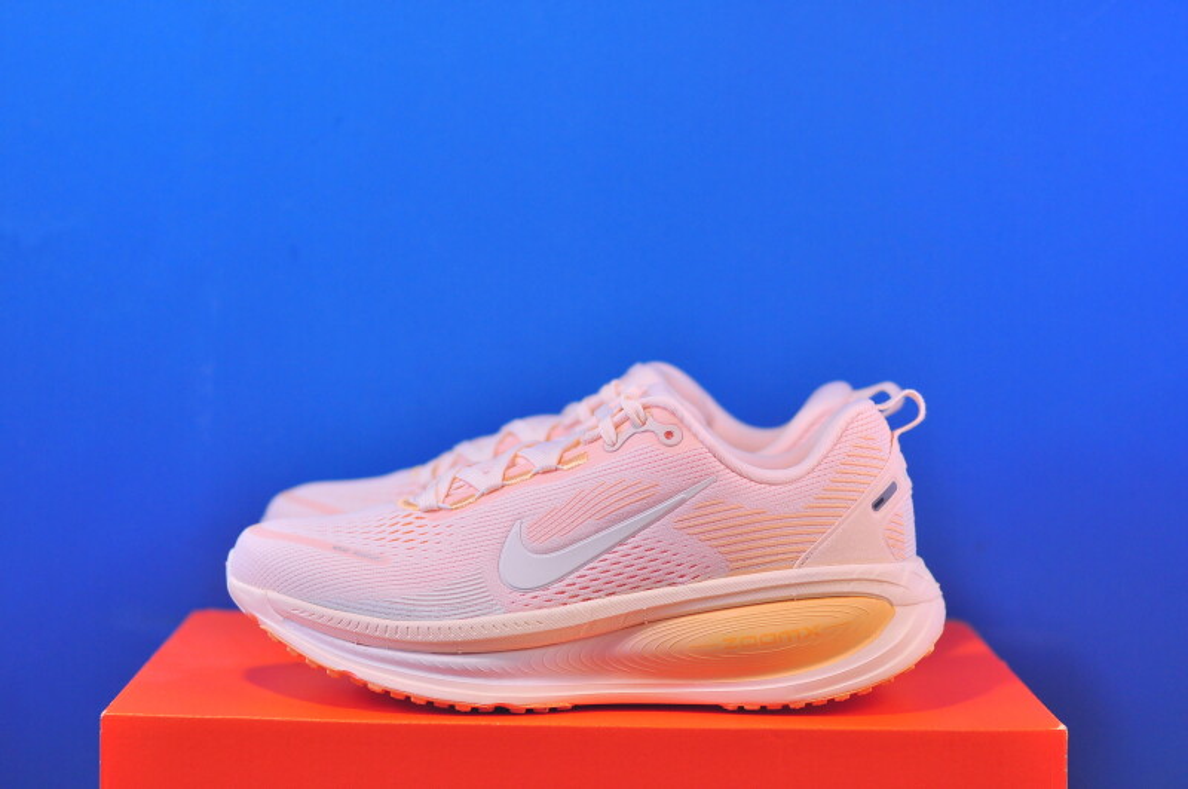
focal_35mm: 75
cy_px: 394
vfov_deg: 18.1
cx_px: 594
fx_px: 2471
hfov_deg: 27.0
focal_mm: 50
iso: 250
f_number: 2.5
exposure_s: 1/320
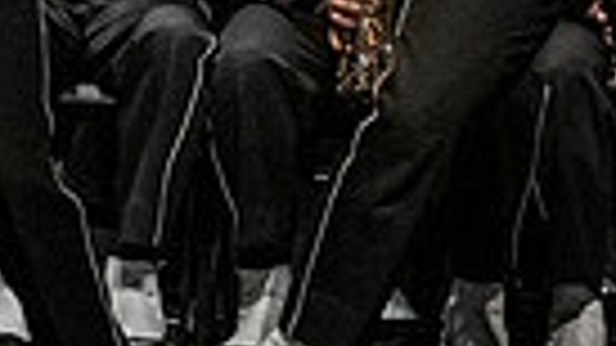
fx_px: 16837
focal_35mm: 1031
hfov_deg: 2.1
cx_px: -585
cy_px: -373
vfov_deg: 1.2
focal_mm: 155
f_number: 4
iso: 4000
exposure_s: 1/500
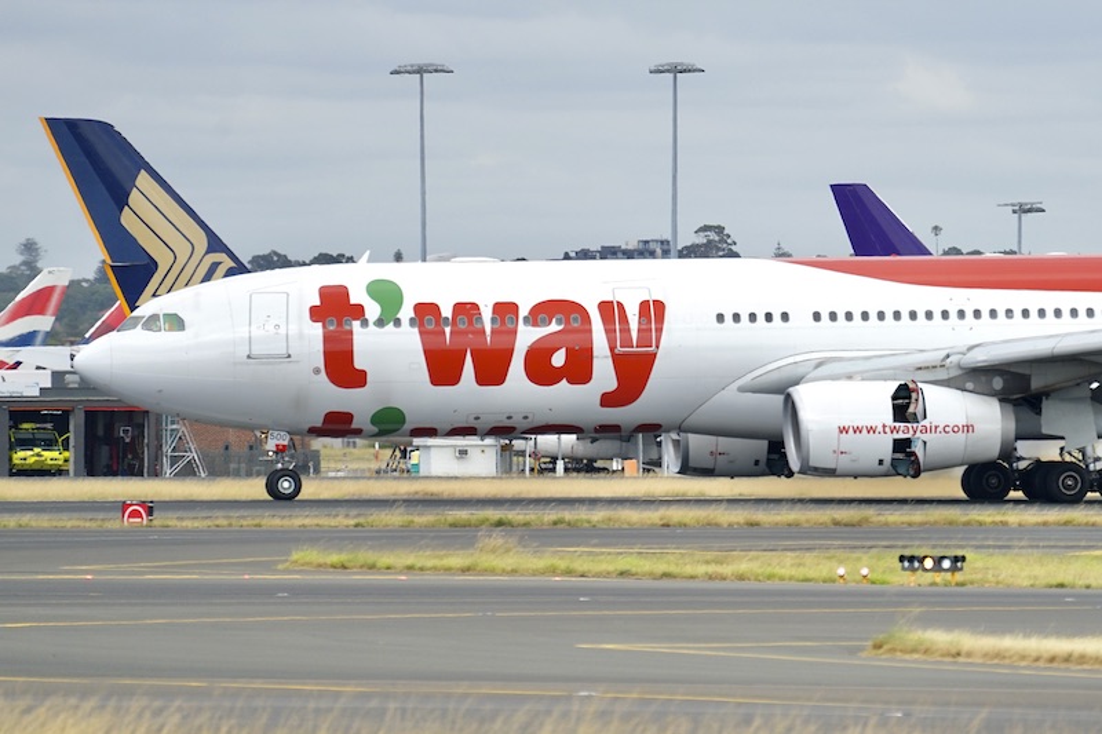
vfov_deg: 4.6
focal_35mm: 300
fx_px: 9181
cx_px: 551
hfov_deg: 6.9
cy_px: 367
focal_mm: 300
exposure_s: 1/1250
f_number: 5.6
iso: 320
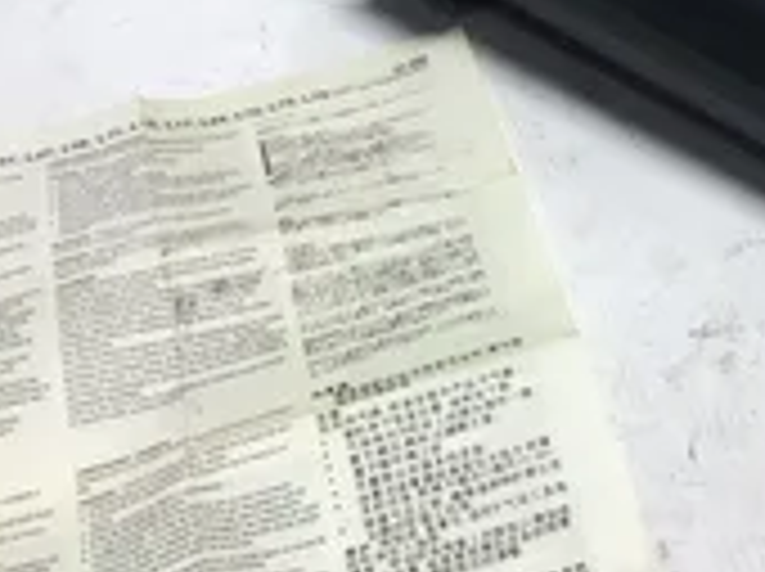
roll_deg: -1.1
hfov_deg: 25.8
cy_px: -50
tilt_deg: -39.9
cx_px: 706
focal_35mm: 73
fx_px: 1611
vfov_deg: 19.3
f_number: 2.4
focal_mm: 3.3
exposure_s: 1/120
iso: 32
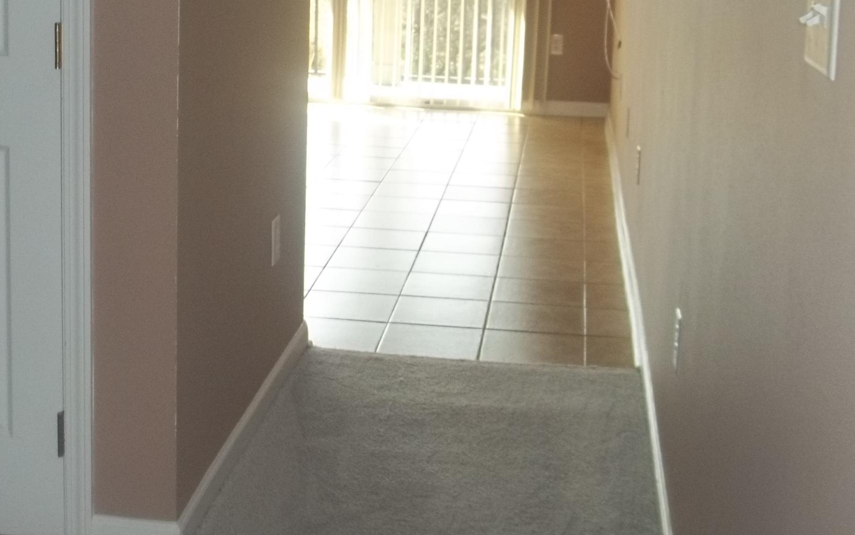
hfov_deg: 33.4
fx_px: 1421
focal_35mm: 61
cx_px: 358
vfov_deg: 20.8
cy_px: 35
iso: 100
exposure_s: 1/80
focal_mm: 5.9
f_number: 3.3
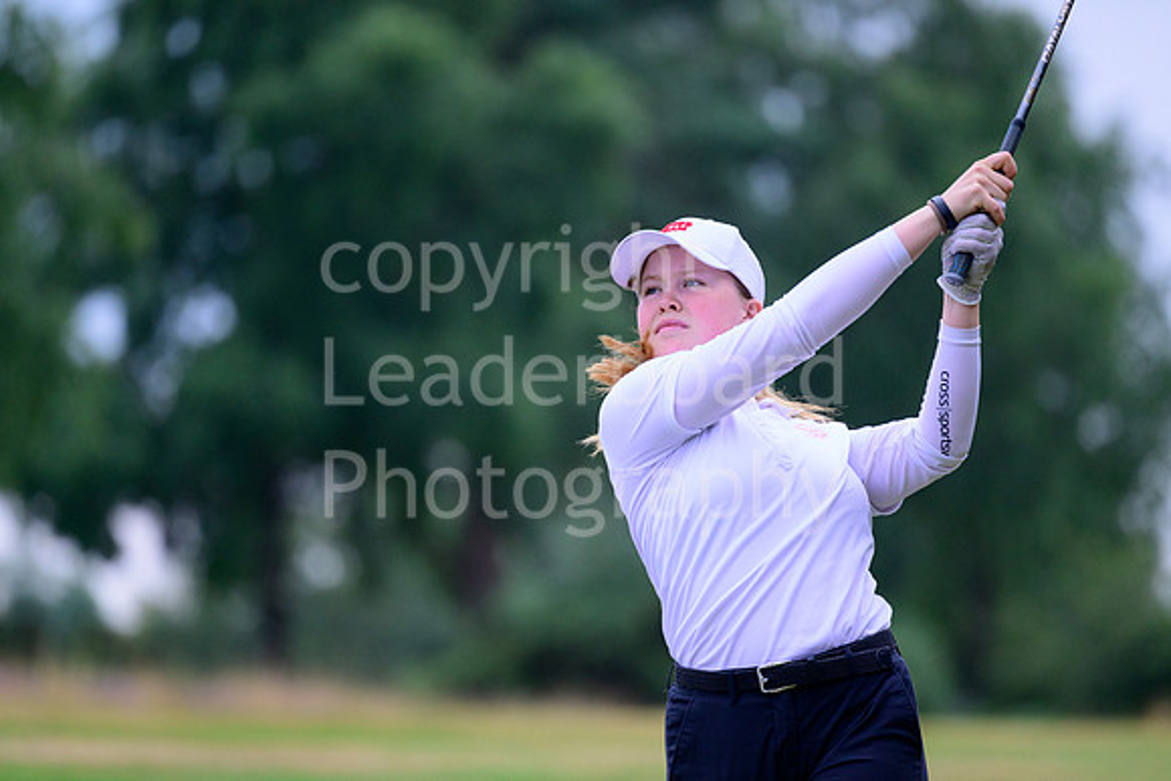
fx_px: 13014
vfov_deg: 3.4
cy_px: 390
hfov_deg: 5.2
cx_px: 586
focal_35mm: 400
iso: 1600
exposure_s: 1/2500
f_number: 5.6
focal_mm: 400
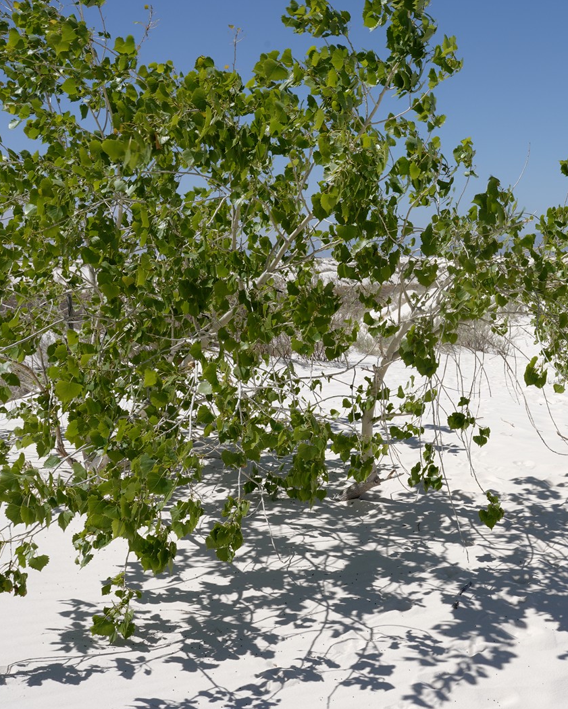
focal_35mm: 50
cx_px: 525
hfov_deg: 28.9
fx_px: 1051
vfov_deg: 37.3
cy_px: 319
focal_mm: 28
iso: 64
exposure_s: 1/100
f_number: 18
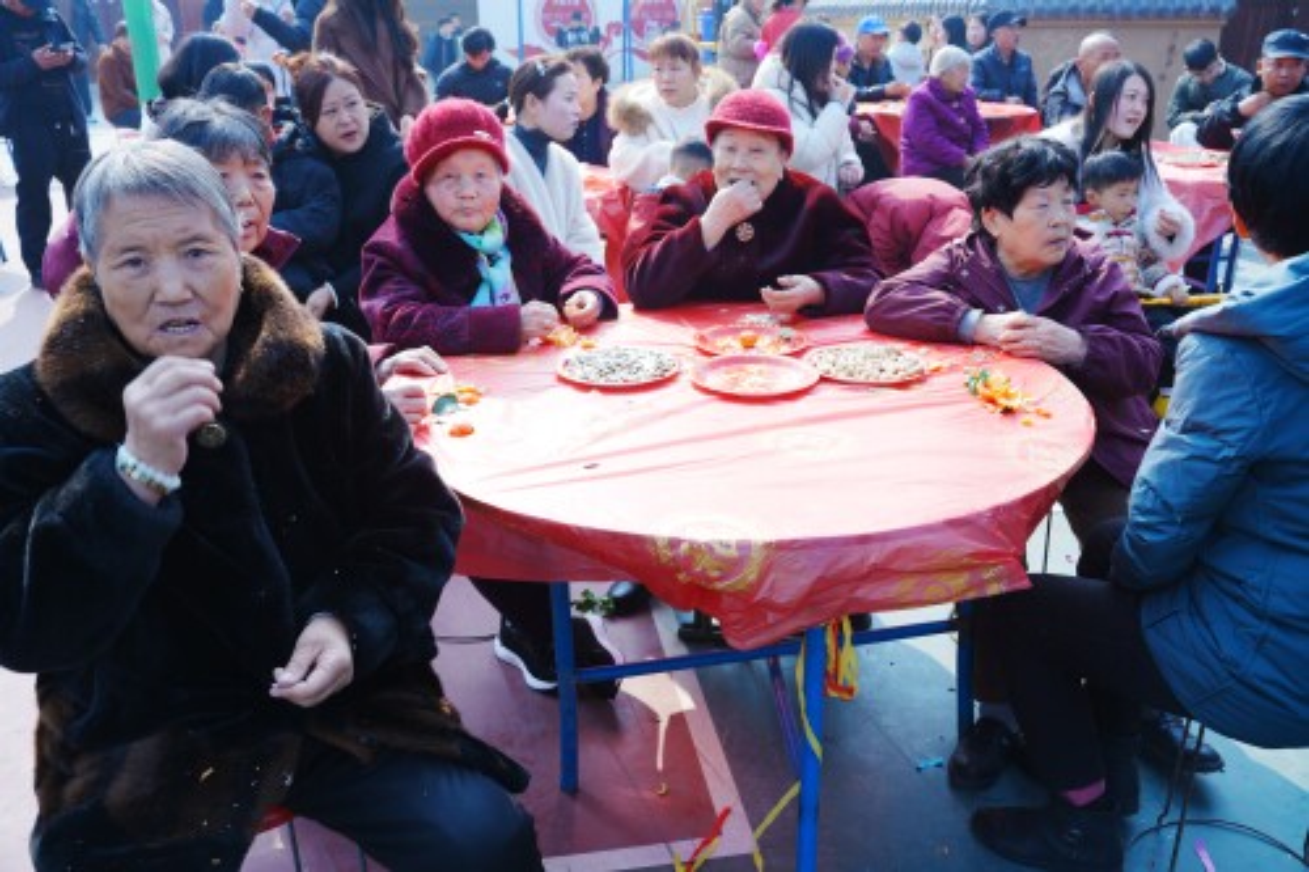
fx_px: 1054
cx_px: 654
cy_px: 436
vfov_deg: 44.9
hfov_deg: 63.7
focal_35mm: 29
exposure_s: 1/125
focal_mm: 29
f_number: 6.3
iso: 100
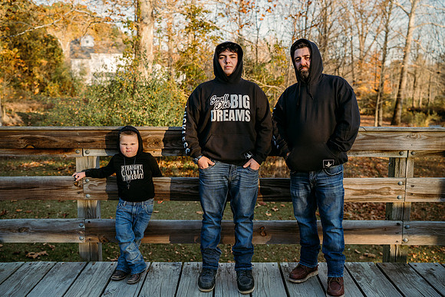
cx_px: 222
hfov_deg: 54.0
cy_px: 148
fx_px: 436
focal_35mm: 35
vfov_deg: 37.6
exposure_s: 1/800
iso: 500
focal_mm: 35
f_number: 2.8
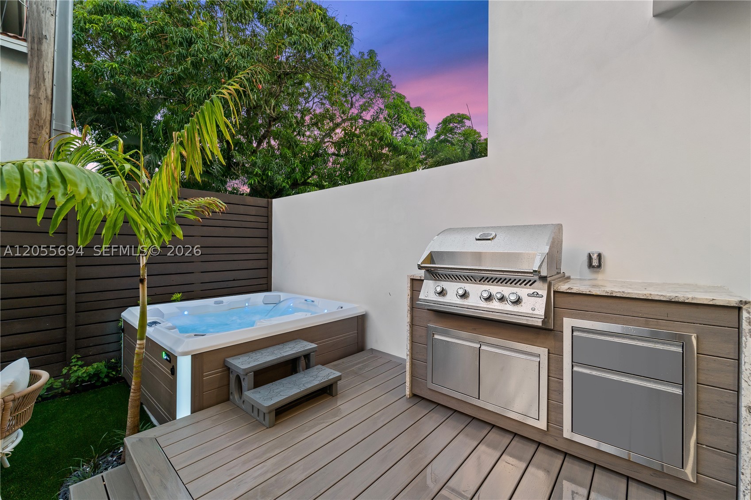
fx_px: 292
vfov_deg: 81.2
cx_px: 376
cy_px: 250
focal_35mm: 14
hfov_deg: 104.3
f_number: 10
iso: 500
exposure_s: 1/13
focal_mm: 14
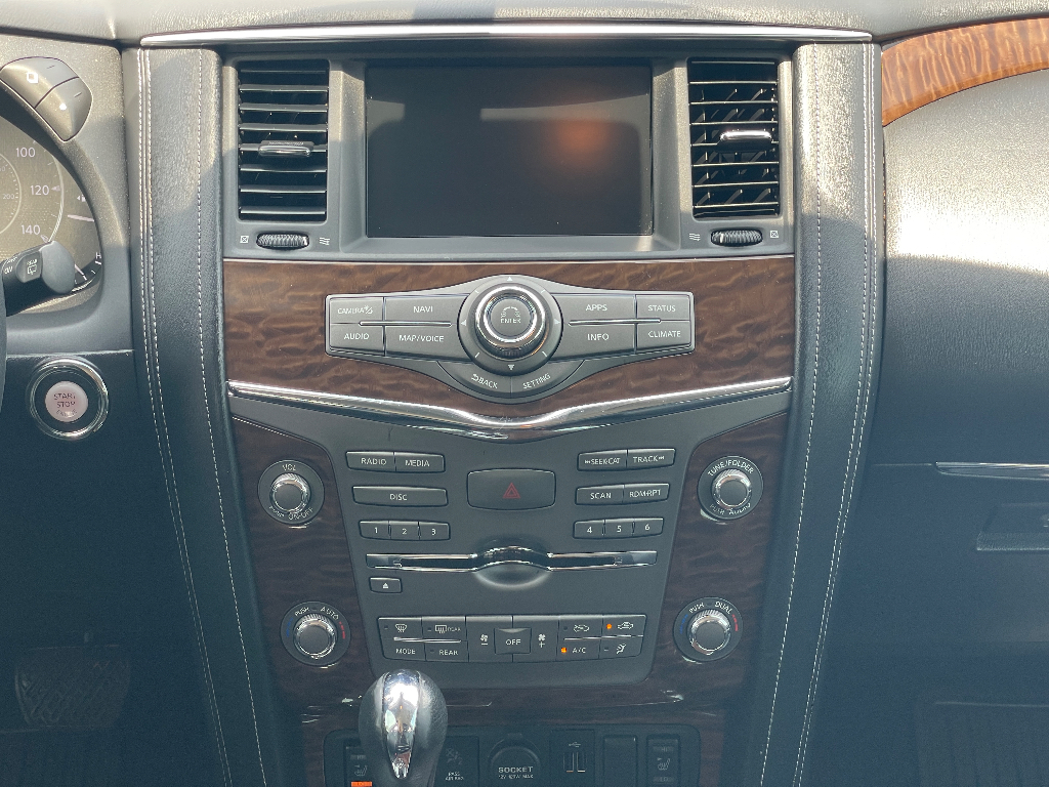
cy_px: 394
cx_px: 524
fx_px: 1576
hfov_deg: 36.8
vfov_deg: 28.0
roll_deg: -1.6
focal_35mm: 52
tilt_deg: -28.2
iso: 50
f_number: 2
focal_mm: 6
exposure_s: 1/99
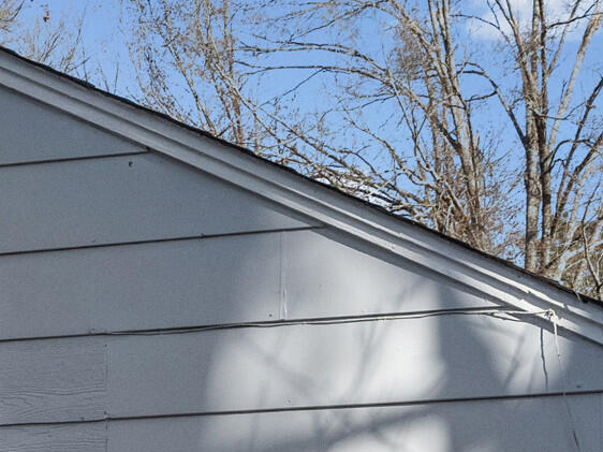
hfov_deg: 13.3
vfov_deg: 10.1
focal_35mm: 144
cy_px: 575
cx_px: -127
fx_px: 2507
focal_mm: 29
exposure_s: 1/2000
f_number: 8
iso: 1000
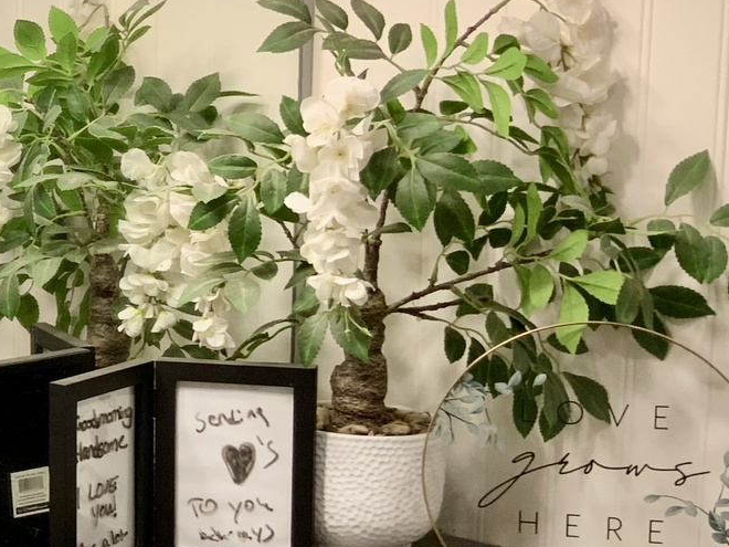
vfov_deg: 16.4
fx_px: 1895
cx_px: -332
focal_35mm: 90
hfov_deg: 19.3
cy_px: 323
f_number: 1.8
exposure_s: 1/60
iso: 40
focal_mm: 3
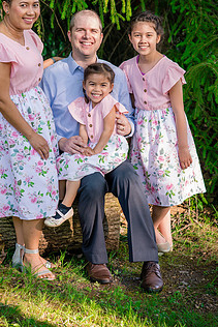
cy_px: 112
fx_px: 1098
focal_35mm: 121
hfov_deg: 11.3
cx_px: 82
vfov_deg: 16.9
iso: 800
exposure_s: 1/400
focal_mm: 85
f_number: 3.5
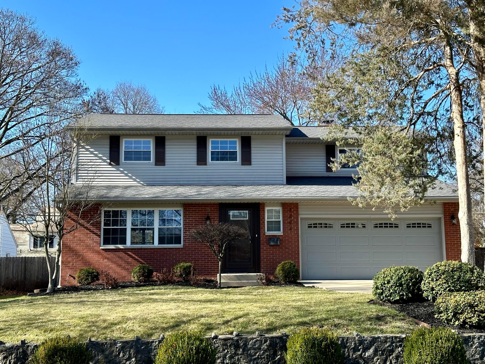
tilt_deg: +7.9
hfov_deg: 39.7
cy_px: 182
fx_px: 673
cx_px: 242
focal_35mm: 48
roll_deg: +0.5
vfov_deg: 30.3
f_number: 1.78
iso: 64
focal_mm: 6.86
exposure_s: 1/1414
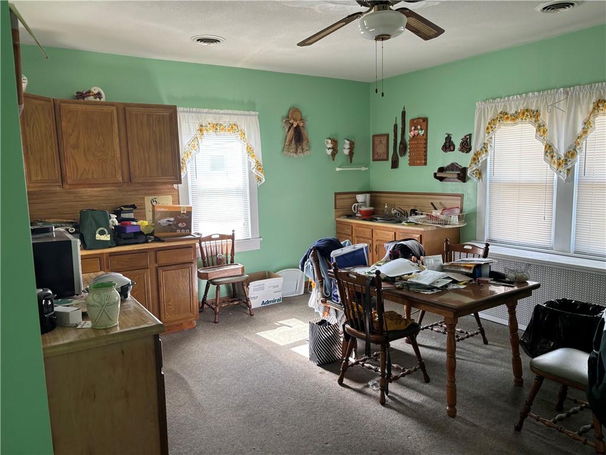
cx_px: 303
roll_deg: +1.7
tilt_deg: -8.0
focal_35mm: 26
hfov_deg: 67.3
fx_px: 455
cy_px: 228
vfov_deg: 53.1
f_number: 1.6
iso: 80
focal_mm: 5.96
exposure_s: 1/121
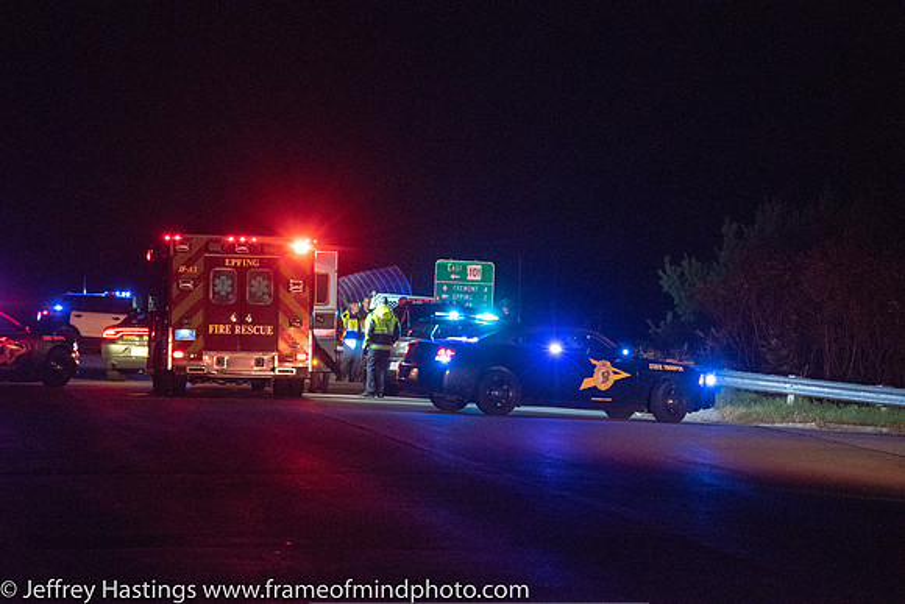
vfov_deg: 8.3
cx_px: 452
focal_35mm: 165
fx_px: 4149
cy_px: 302
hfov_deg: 12.4
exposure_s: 1/200
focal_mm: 110
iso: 2000
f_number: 4.5
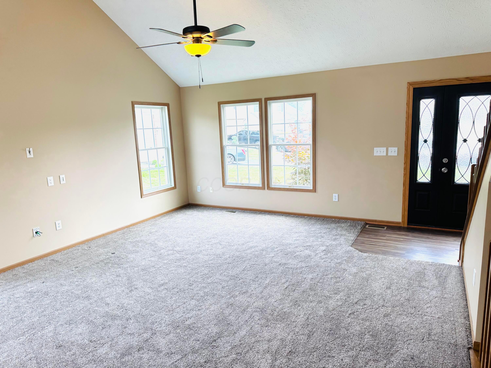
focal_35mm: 24
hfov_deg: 71.6
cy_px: 184
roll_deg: +2.0
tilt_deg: -10.7
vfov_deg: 56.8
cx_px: 246
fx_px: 340
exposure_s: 1/162
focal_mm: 6.76
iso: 100
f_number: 1.78
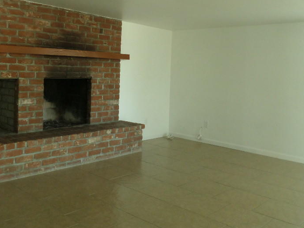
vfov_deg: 38.1
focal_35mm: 37
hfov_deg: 50.1
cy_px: 71
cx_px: 152
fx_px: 325
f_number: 2.5
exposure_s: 1/30
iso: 200
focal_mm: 4.5
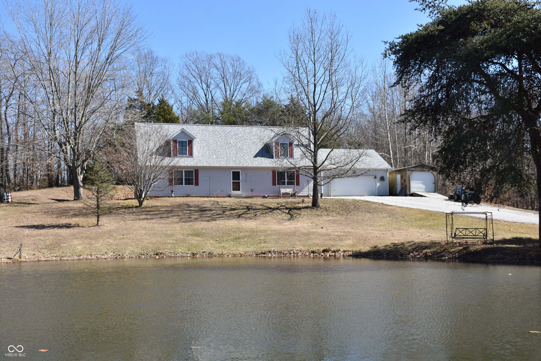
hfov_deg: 47.9
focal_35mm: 40
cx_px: 270
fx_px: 609
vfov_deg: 33.0
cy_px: 180
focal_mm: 27
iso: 320
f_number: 8
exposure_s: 1/500
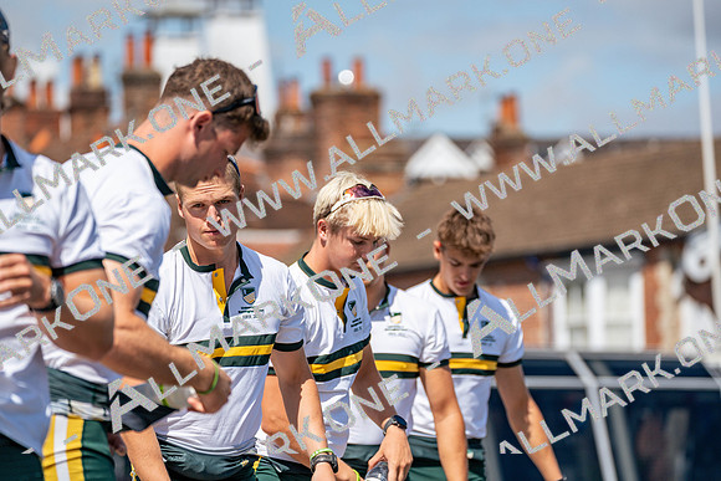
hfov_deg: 8.4
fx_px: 4888
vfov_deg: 5.6
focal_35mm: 244
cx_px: 360
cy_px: 240
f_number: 5.6
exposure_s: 1/1600
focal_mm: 244
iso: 100
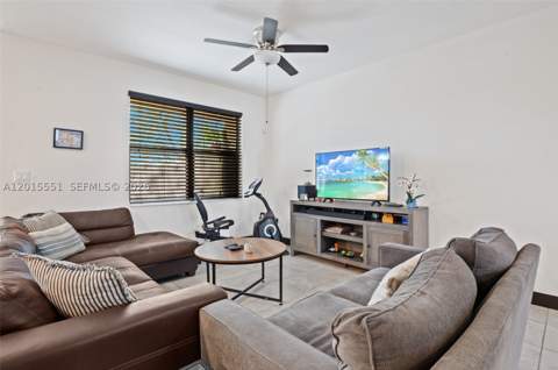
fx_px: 278
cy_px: 185
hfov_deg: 90.1
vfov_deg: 67.2
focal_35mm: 18
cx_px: 279
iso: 200
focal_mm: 18
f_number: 8
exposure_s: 1.6
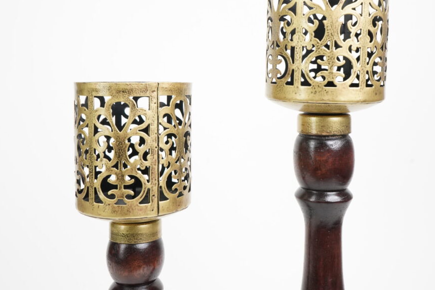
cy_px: 110
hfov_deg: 48.3
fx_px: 483
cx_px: 248
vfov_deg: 33.2
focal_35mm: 40
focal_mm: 29
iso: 3200
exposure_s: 1/160
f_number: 11
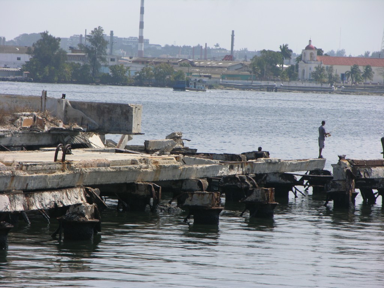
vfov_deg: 5.3
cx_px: 192
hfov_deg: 7.1
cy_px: 144
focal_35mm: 280
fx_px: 3106
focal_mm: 71.2
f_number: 5.9
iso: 50
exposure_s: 1/278
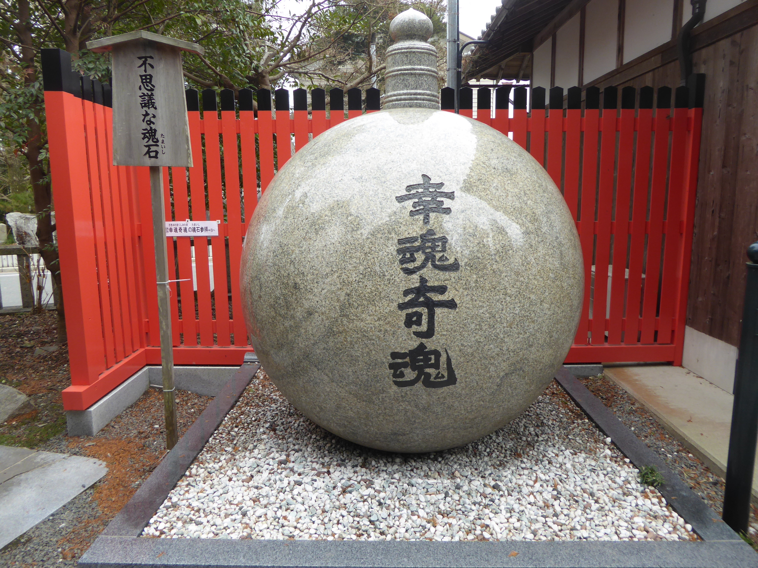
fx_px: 547
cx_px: 379
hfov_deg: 69.4
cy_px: 284
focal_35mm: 25
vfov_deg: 54.9
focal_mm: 4.3
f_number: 3.3
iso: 100
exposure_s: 1/125
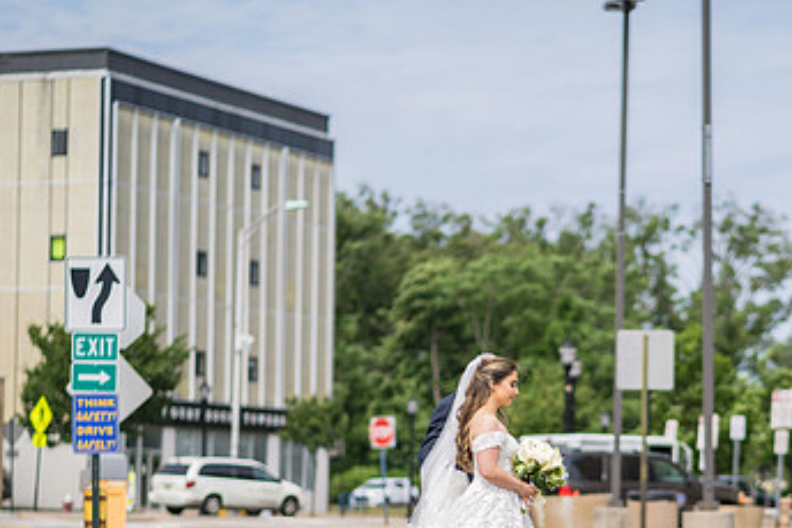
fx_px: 3254
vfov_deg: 9.2
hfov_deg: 13.8
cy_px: 442
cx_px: 543
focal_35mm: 148
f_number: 2
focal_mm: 85
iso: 100
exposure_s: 1/3200
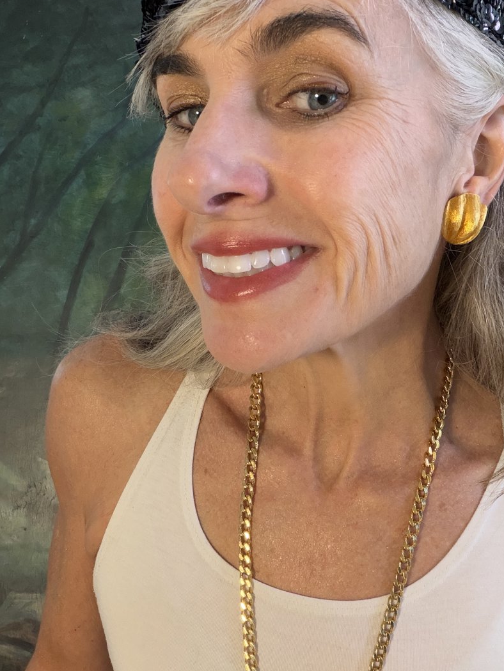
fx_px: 776
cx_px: 335
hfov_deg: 35.6
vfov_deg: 46.8
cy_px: 345
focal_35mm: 40
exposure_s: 1/60
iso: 200
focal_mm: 2.71
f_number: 1.9
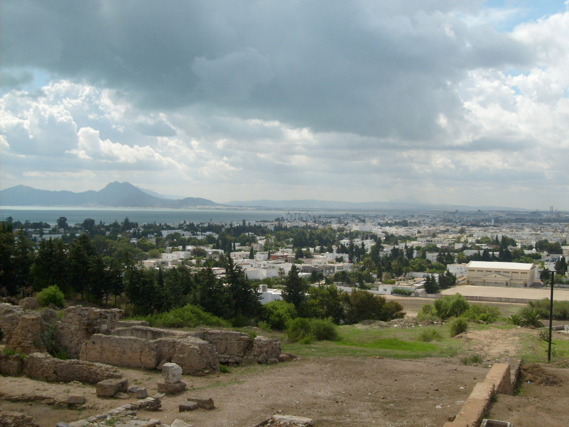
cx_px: 284
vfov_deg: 33.6
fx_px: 707
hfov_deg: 43.9
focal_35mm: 43
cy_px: 214
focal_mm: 7.2
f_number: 7.7
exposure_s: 1/350
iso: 80
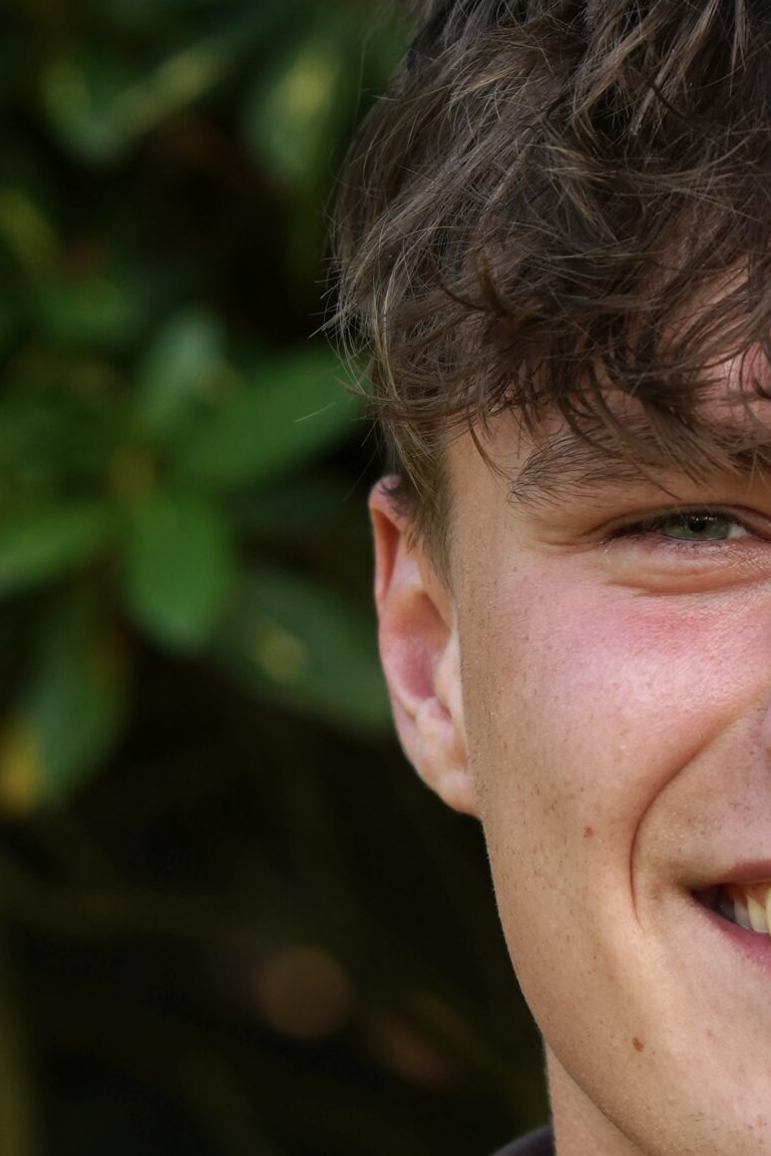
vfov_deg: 8.8
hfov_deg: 5.9
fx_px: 7487
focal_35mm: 233
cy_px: 652
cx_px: 843
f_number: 3.2
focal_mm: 70
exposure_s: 1/400
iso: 100
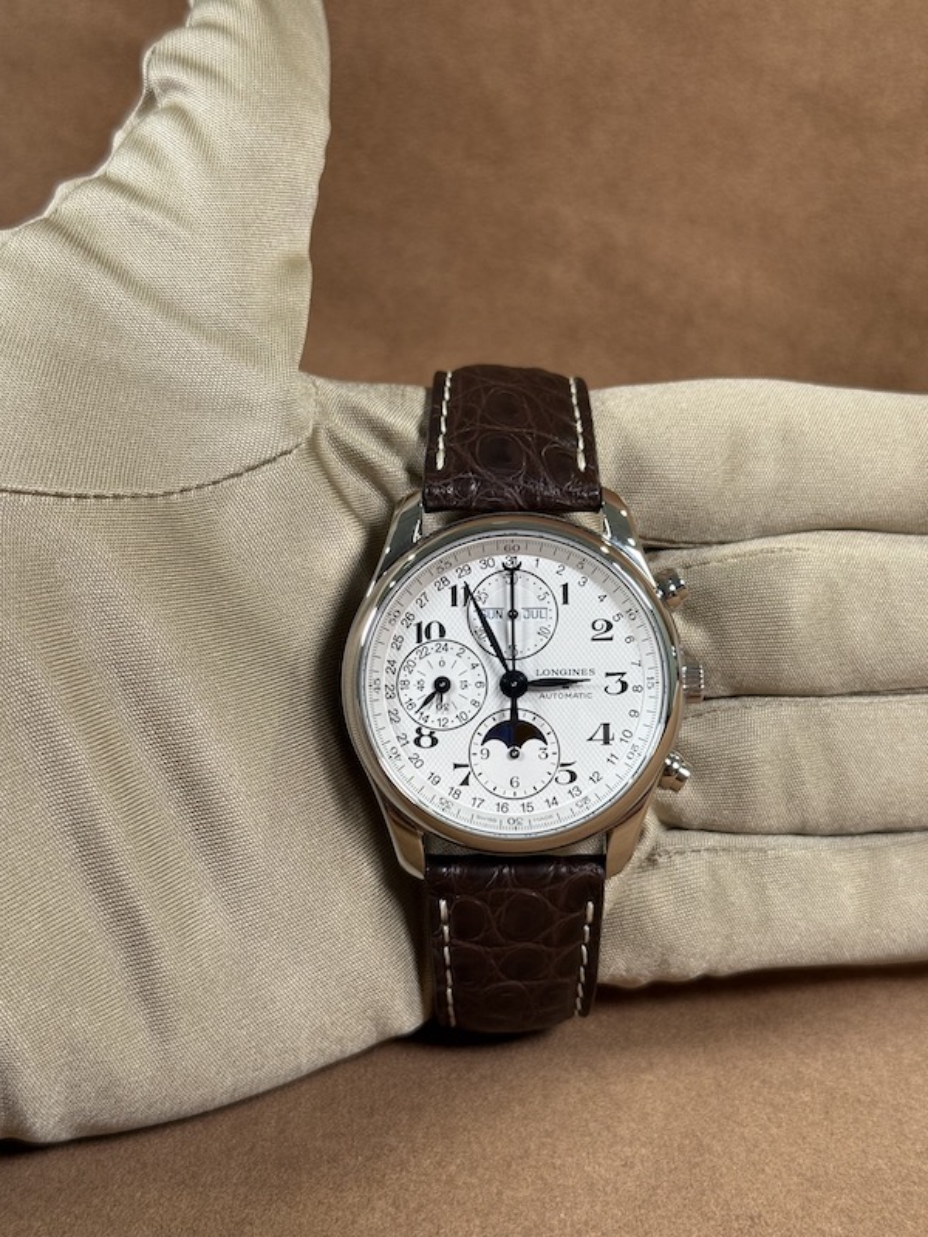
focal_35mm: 48
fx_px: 1716
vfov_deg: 39.7
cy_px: 618
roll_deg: -0.9
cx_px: 464
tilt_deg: -21.6
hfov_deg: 30.3
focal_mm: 6.76
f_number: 1.78
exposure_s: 1/60
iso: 100
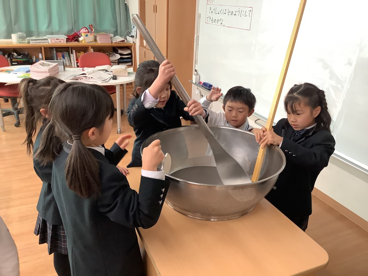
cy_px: 138
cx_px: 184
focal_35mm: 31
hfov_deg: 58.4
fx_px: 330
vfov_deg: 45.4
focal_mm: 3.3
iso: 160
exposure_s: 1/60
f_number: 2.4
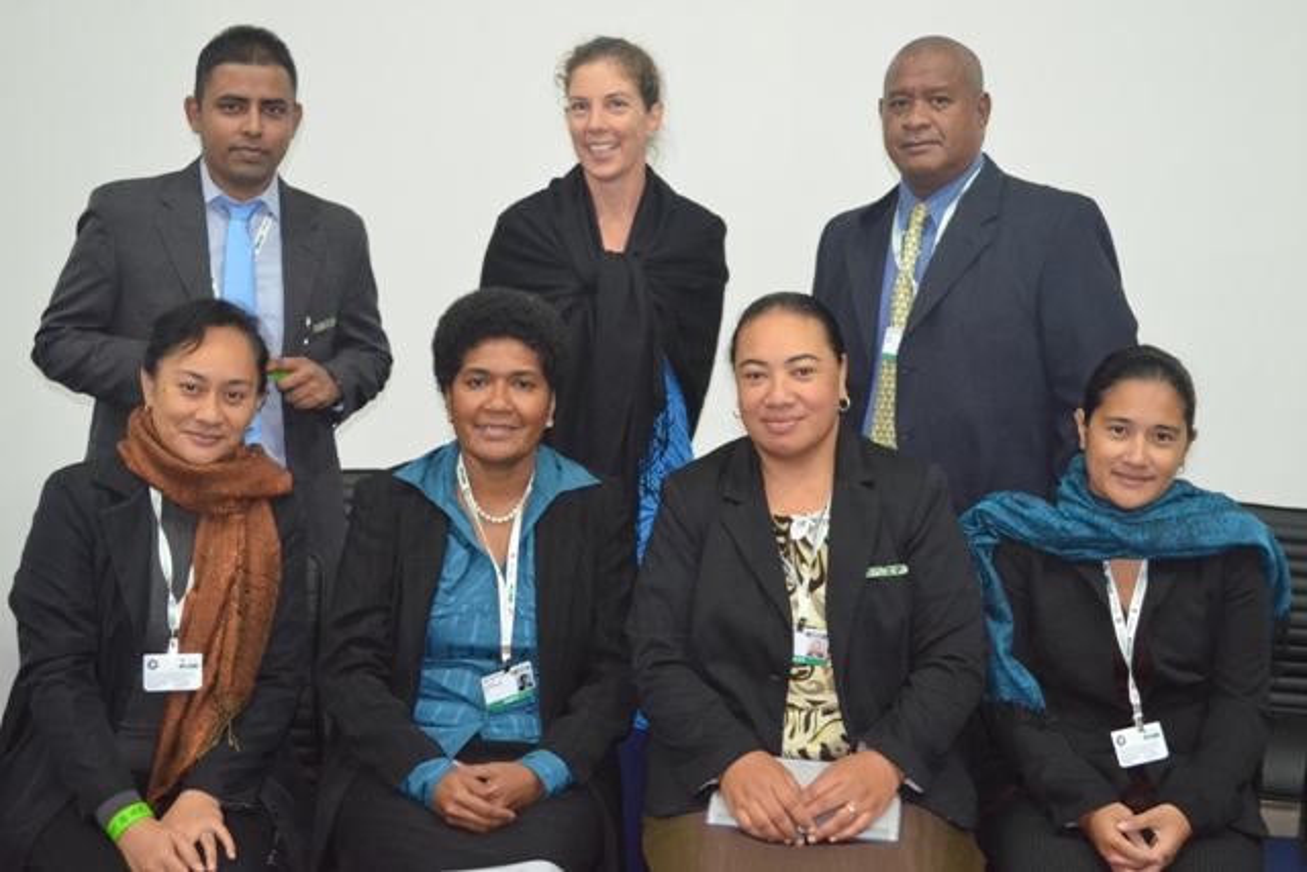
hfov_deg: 37.8
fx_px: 1906
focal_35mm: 52
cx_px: 654
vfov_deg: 25.8
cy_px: 436
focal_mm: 35
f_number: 5
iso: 3200
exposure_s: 1/60
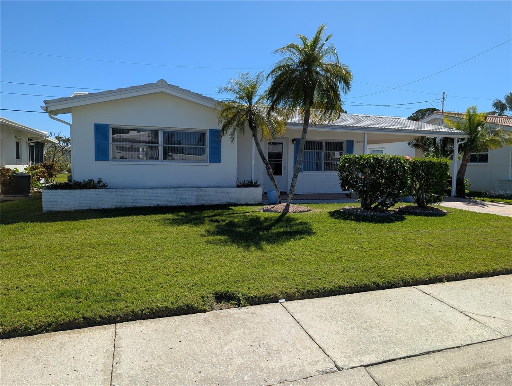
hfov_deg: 71.5
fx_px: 355
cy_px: 193
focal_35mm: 24
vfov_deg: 56.9
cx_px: 256
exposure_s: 1/1484
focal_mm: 6.9
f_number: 1.68
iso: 21
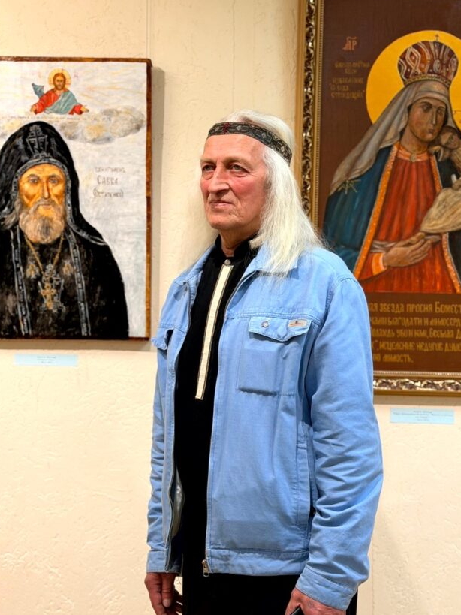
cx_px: 241
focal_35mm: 60
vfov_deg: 32.2
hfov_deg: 24.4
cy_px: 288
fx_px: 1066
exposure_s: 1/121
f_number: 1.78
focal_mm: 6.76
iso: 80
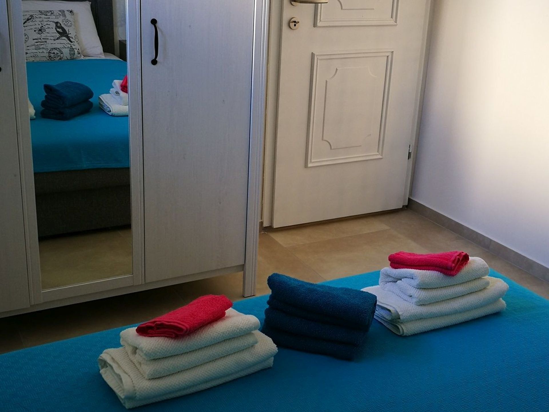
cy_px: 206
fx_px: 698
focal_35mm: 44
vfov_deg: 32.9
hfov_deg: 42.9
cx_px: 274
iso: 160
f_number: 2.2
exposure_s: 1/30
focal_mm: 3.95
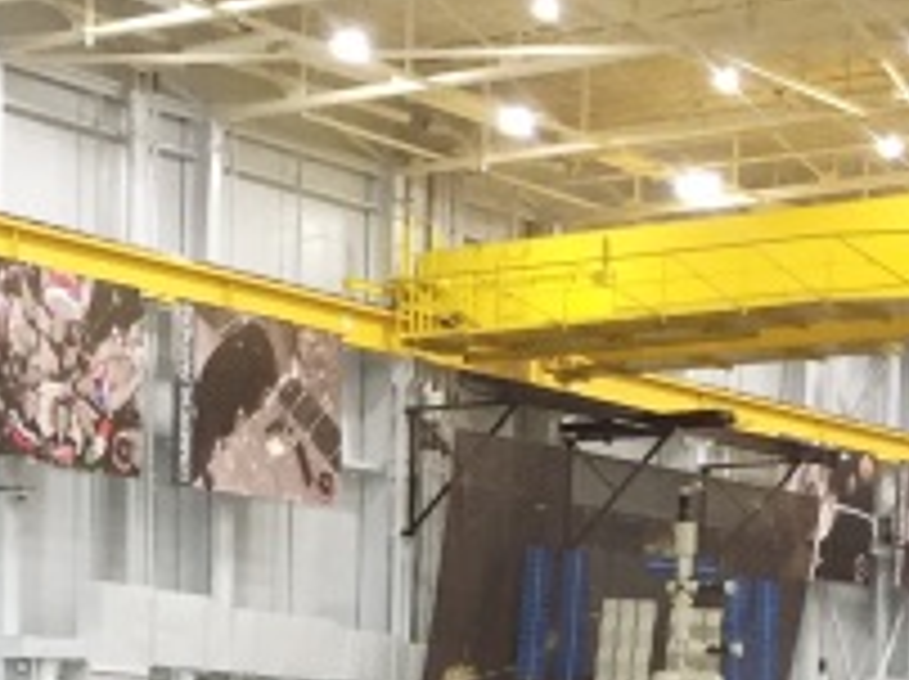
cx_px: 162
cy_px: 1119
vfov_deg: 11.5
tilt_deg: -5.8
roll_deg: -2.0
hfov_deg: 16.0
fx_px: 3200
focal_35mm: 122
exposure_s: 1/30
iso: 80
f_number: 2.2
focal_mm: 4.15
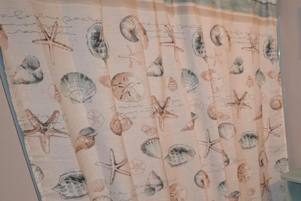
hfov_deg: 37.5
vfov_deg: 32.3
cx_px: 361
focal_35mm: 39
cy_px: 187
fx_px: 326
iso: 720
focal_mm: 15
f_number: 2.8
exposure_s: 1/60
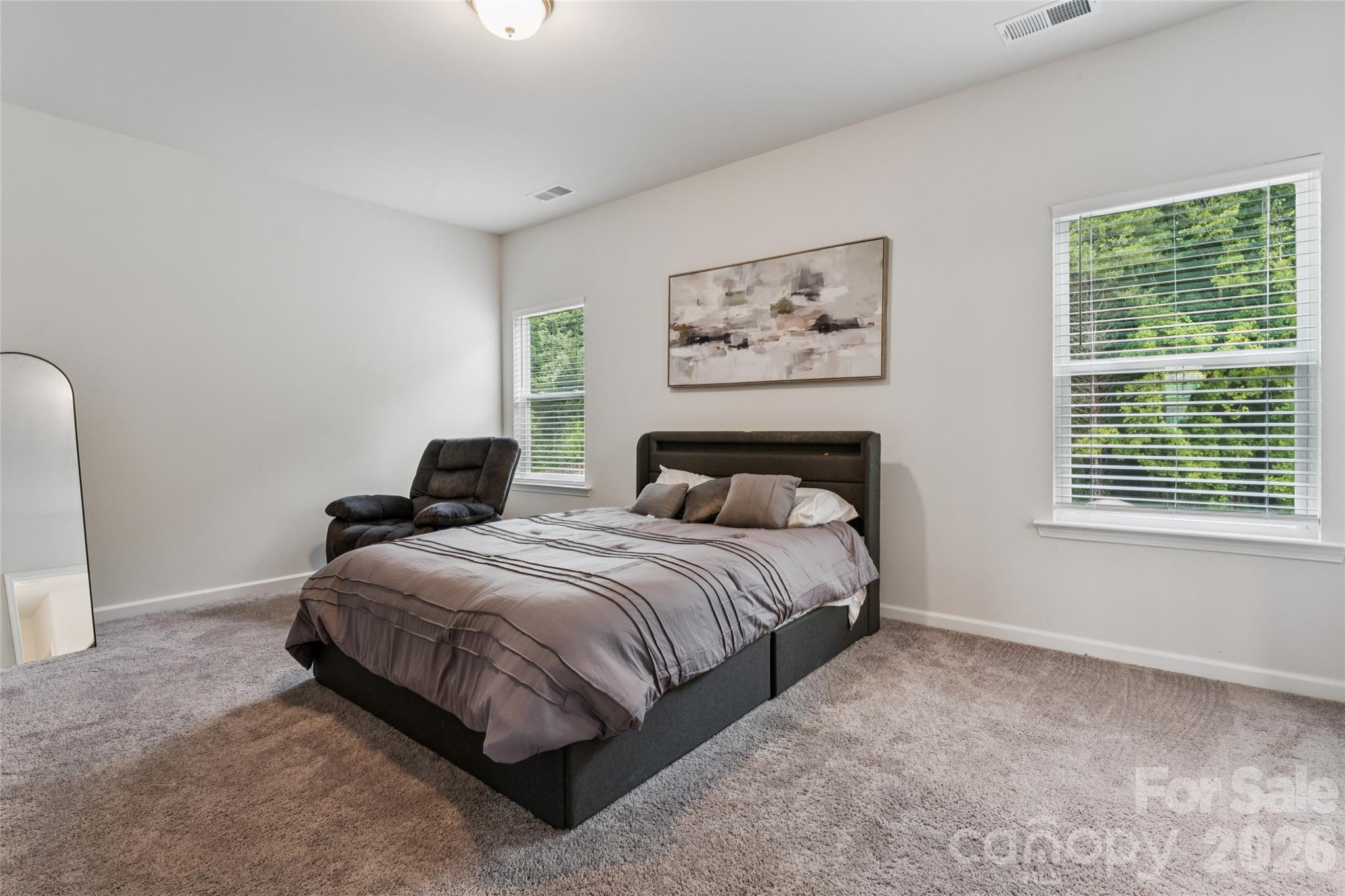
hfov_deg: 93.6
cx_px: 672
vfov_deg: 70.7
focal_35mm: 17
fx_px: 631
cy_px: 448
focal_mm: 16.9
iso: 200
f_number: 13
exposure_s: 1/2.5
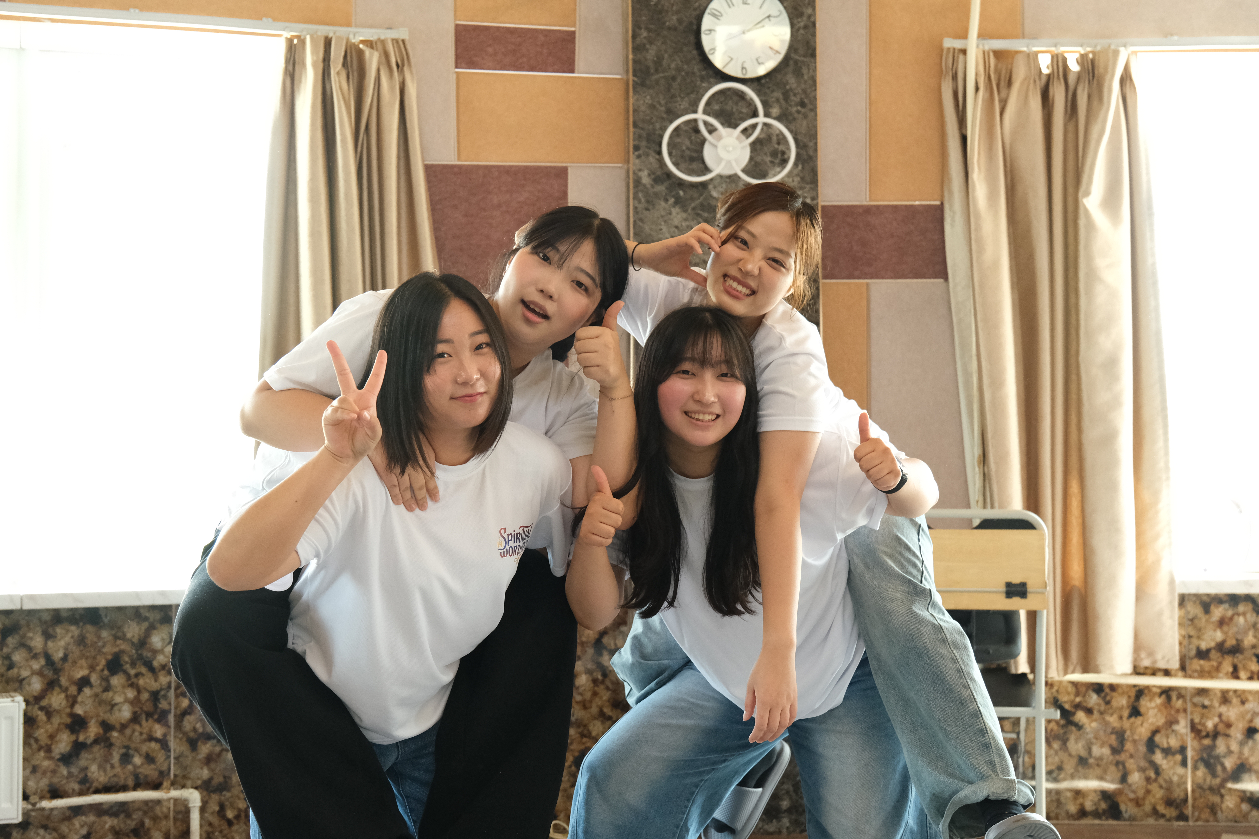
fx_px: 1539
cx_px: 633
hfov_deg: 44.5
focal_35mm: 44
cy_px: 427
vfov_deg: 30.5
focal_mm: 28.4
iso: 2000
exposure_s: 1/250
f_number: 2.8
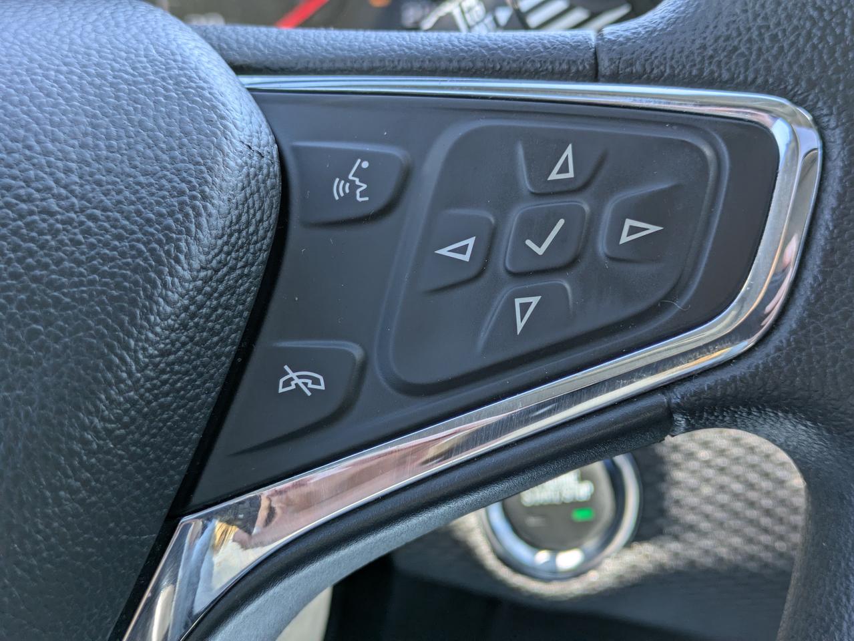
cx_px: 427
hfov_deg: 37.5
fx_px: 1259
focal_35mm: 51
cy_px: 320
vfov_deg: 28.6
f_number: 1.89
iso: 87
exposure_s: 1/252
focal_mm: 5.43
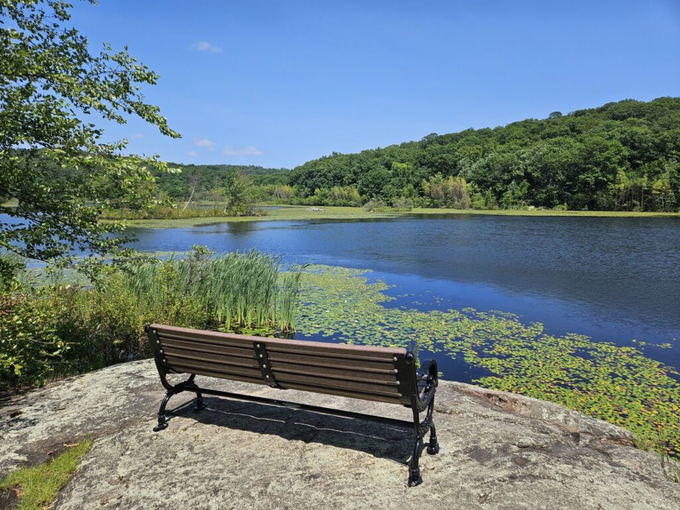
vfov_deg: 58.9
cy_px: 255
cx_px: 340
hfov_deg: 73.9
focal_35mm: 23
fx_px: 452
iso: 25
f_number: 1.8
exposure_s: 1/1910
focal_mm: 5.4
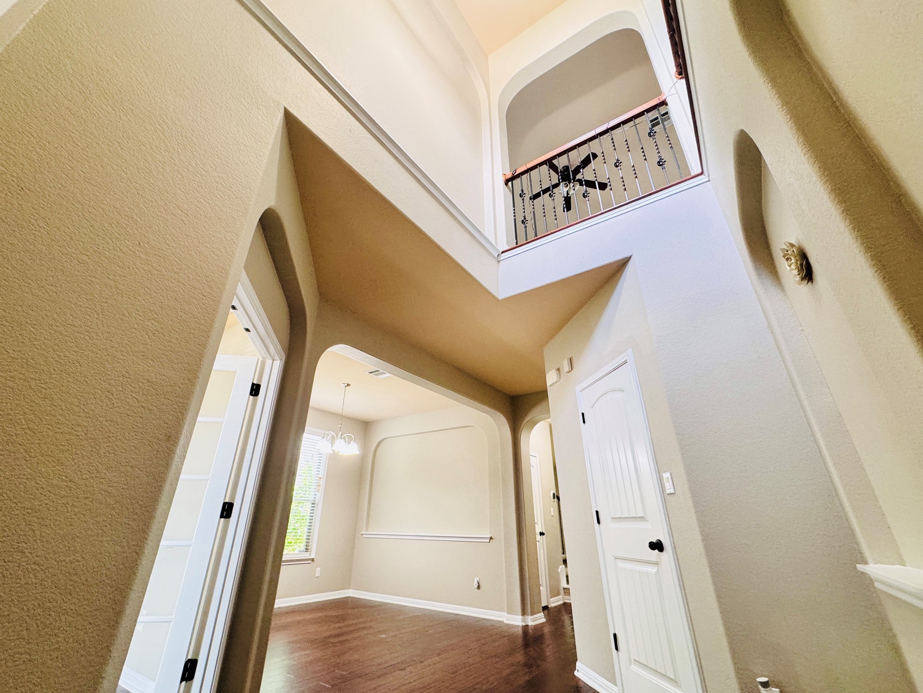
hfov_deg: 98.1
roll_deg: -0.7
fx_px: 400
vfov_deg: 81.7
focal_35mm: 15
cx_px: 447
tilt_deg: +26.7
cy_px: 329
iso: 200
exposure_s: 1/60
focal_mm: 2.22
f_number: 2.2
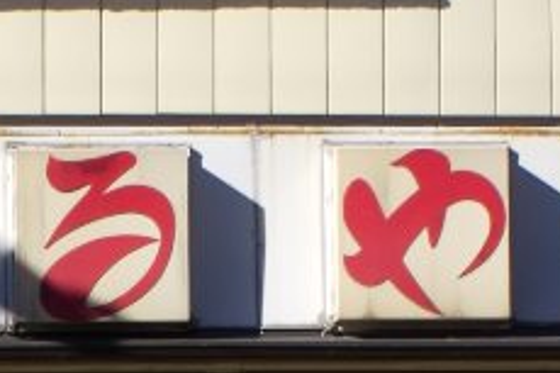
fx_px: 2845
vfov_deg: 7.4
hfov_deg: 11.2
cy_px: 531
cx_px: 61
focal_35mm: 183
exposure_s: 1/125
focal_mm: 28
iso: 100
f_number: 10
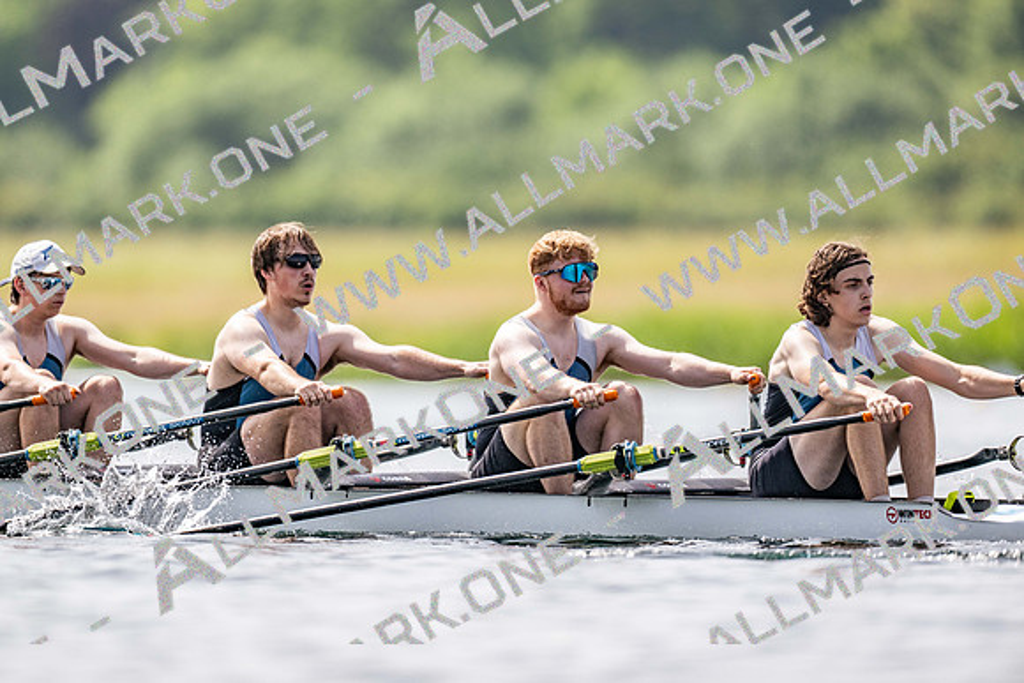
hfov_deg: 3.4
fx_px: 17070
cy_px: 342
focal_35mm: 600
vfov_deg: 2.3
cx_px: 512
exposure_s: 1/2500
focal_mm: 600
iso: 220
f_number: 4
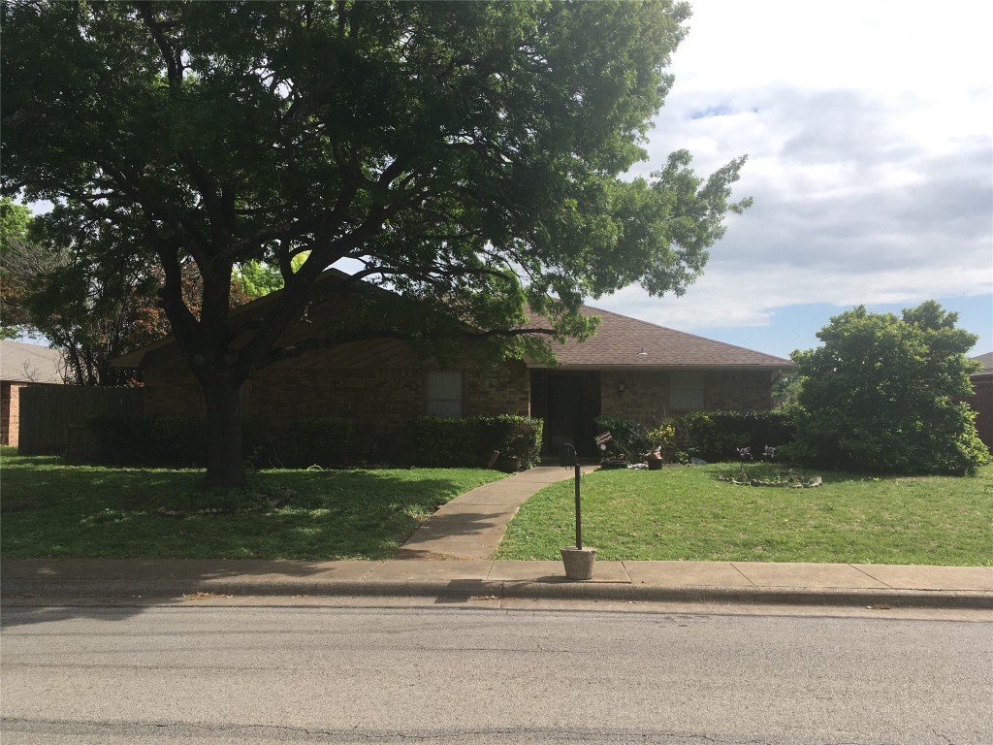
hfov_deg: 61.7
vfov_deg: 48.2
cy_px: 372
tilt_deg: +1.8
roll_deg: -0.2
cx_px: 496
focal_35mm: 29
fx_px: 832
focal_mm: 4.15
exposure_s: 1/1538
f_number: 2.2
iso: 25
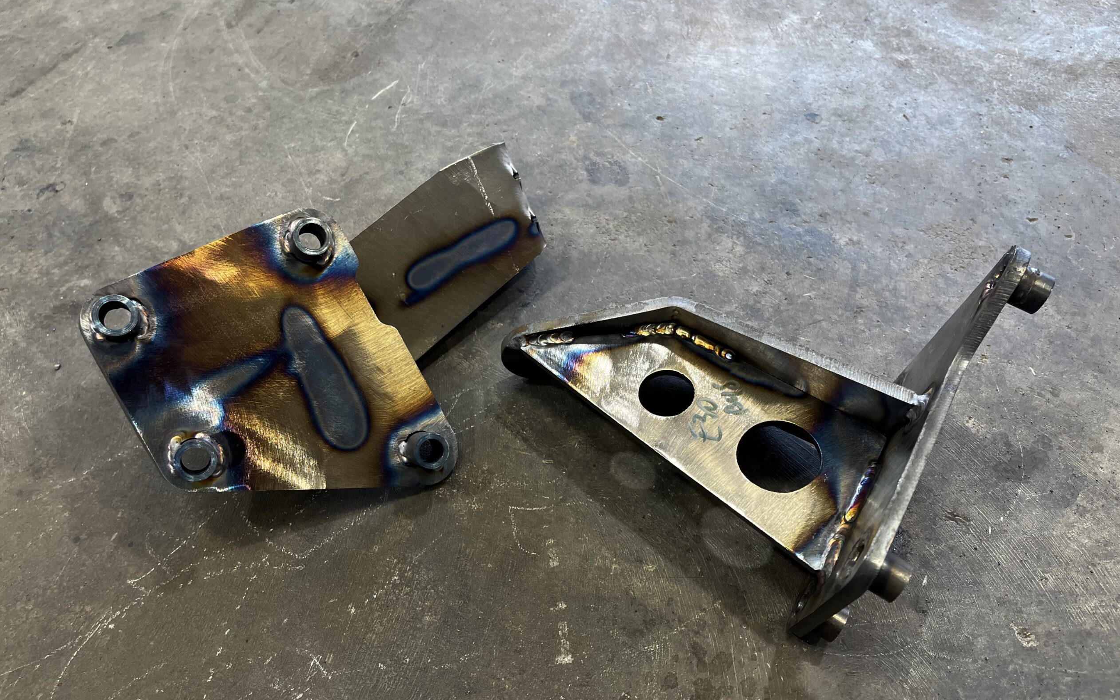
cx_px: 561
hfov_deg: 66.5
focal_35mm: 28
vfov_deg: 44.5
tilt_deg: -52.4
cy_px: 387
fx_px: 855
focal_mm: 5.1
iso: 80
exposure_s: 1/120
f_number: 1.6
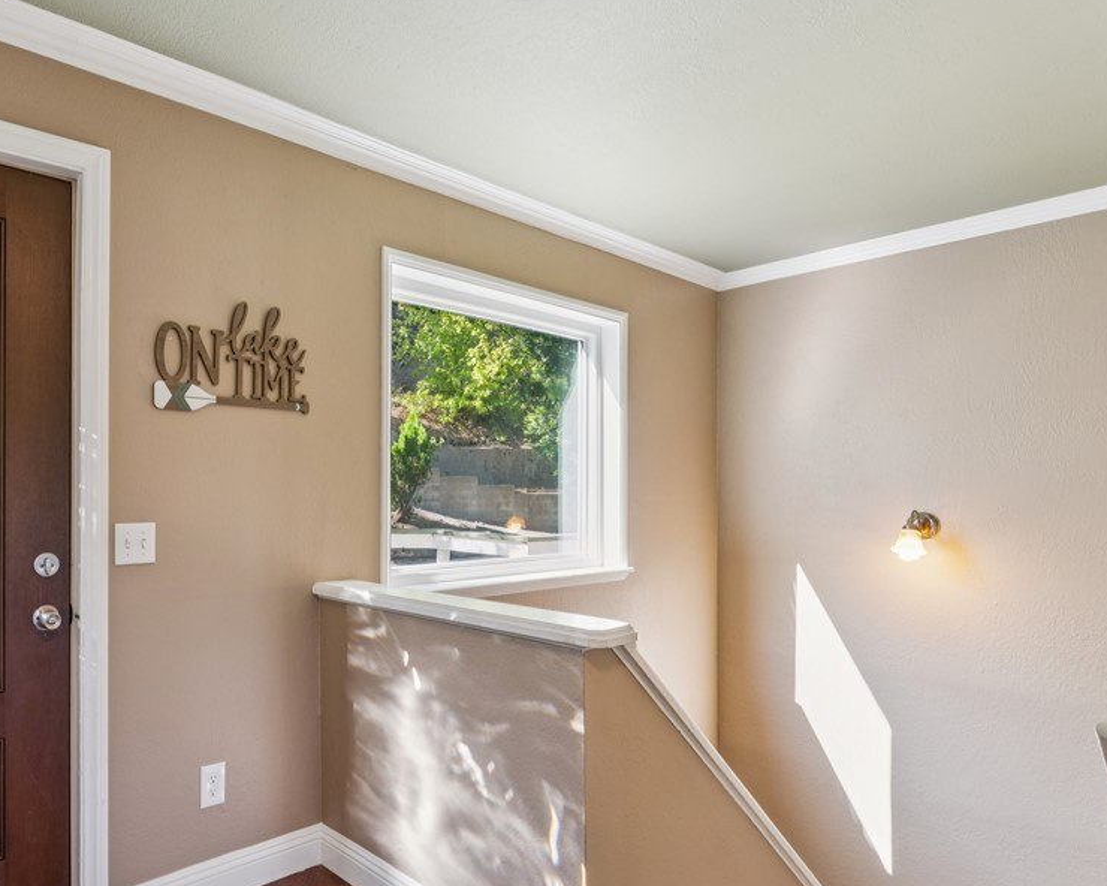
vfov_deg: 62.9
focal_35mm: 22
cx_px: 349
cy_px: 496
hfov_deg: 72.3
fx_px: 721
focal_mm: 16
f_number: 13
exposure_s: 1/3.33
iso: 100
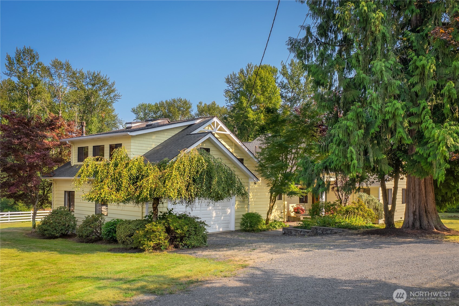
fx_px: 421
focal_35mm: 33
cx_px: 230
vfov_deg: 40.0
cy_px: 153
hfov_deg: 57.2
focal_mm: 33
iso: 200
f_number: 8
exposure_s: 1/125
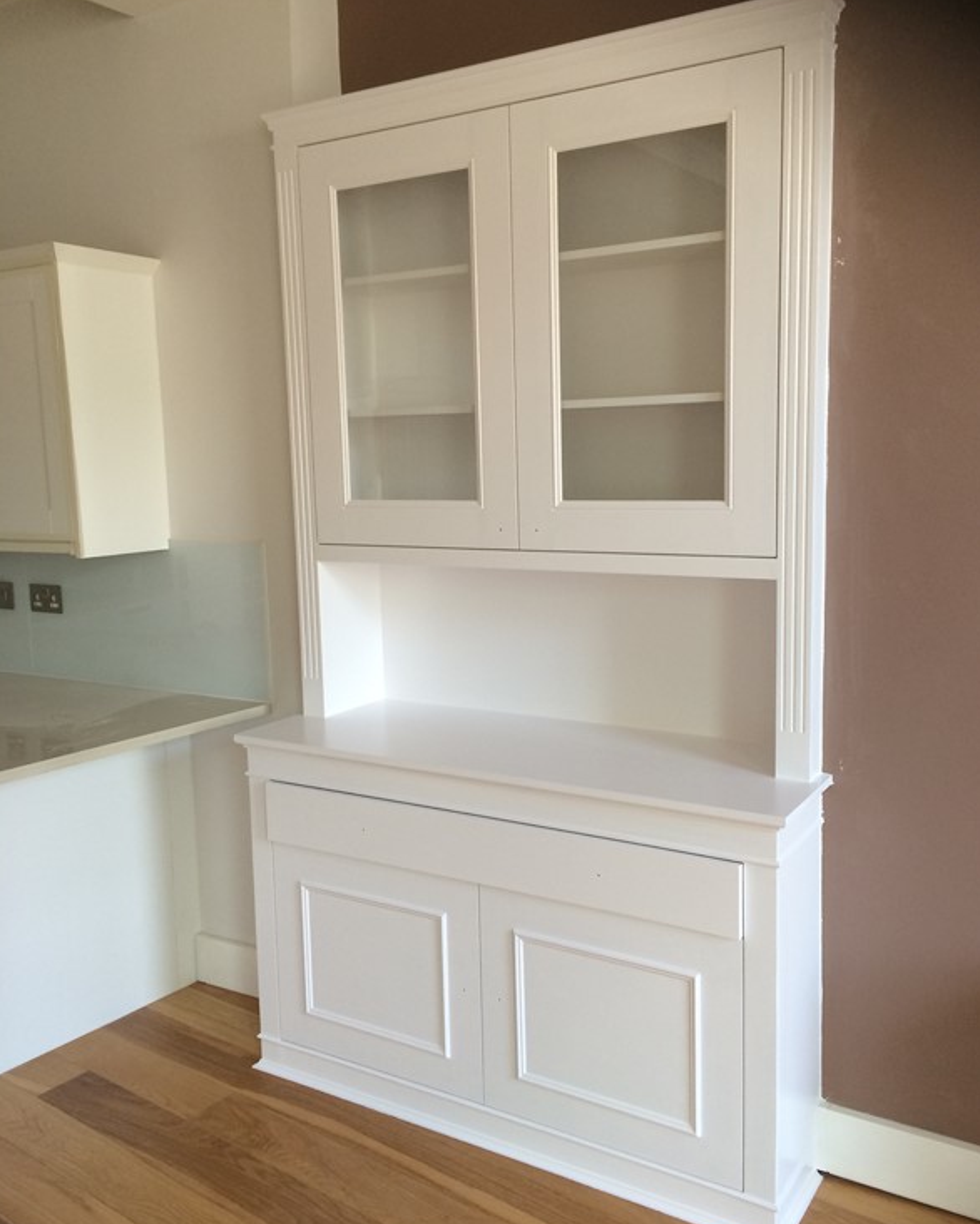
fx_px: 1160
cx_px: 488
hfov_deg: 45.8
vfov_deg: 55.6
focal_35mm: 32
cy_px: 600
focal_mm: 4.12
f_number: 2.2
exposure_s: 1/33
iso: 40
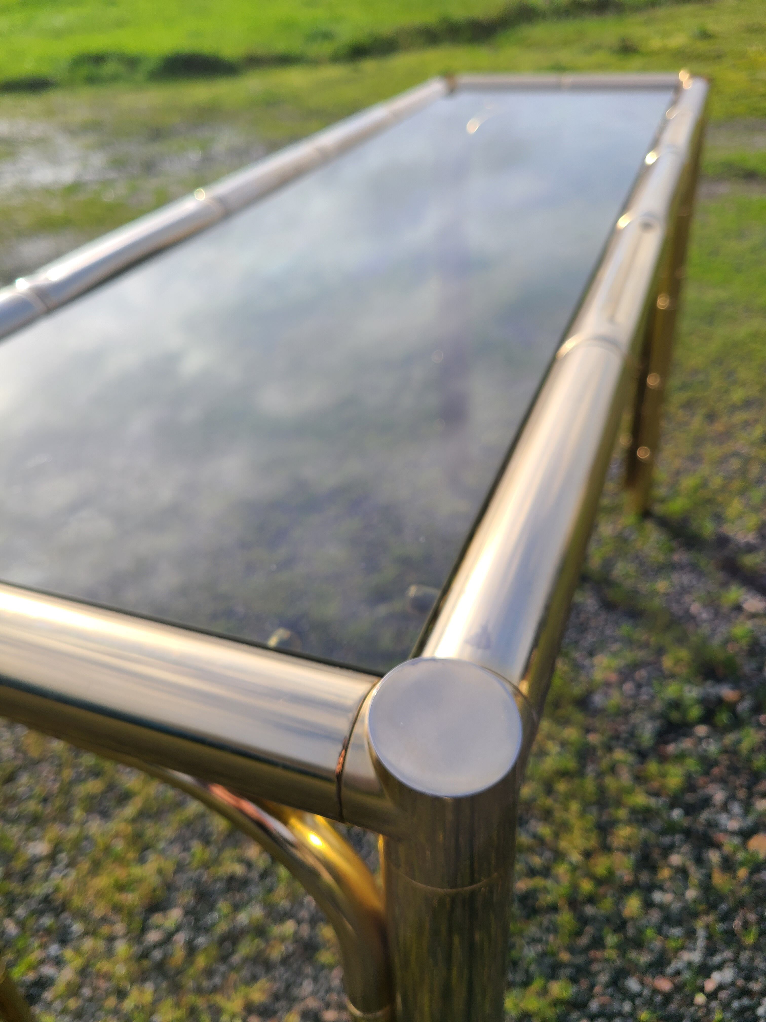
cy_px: 511
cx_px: 383
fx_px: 767
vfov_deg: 67.3
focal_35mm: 26
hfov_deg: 53.1
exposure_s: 1/1636
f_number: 1.8
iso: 40
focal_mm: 5.4
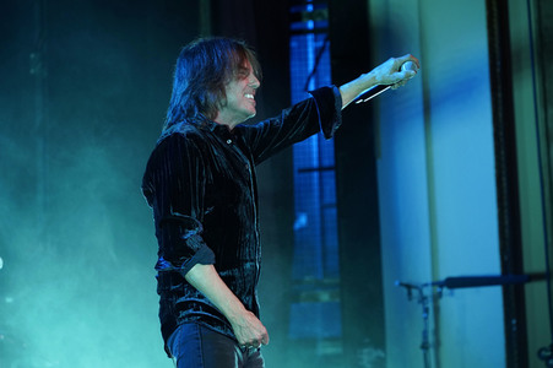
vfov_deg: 10.5
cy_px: 184
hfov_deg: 15.7
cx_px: 276
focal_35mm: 131
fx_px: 2011
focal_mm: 131
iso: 2500
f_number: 5.6
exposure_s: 1/320
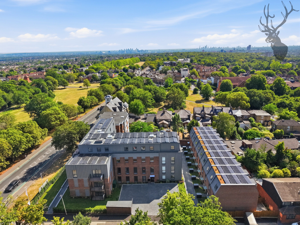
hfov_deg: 71.6
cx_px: 150
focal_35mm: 24
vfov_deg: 56.8
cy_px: 112
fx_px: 208
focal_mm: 8.7
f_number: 1.8
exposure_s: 1/8000
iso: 400
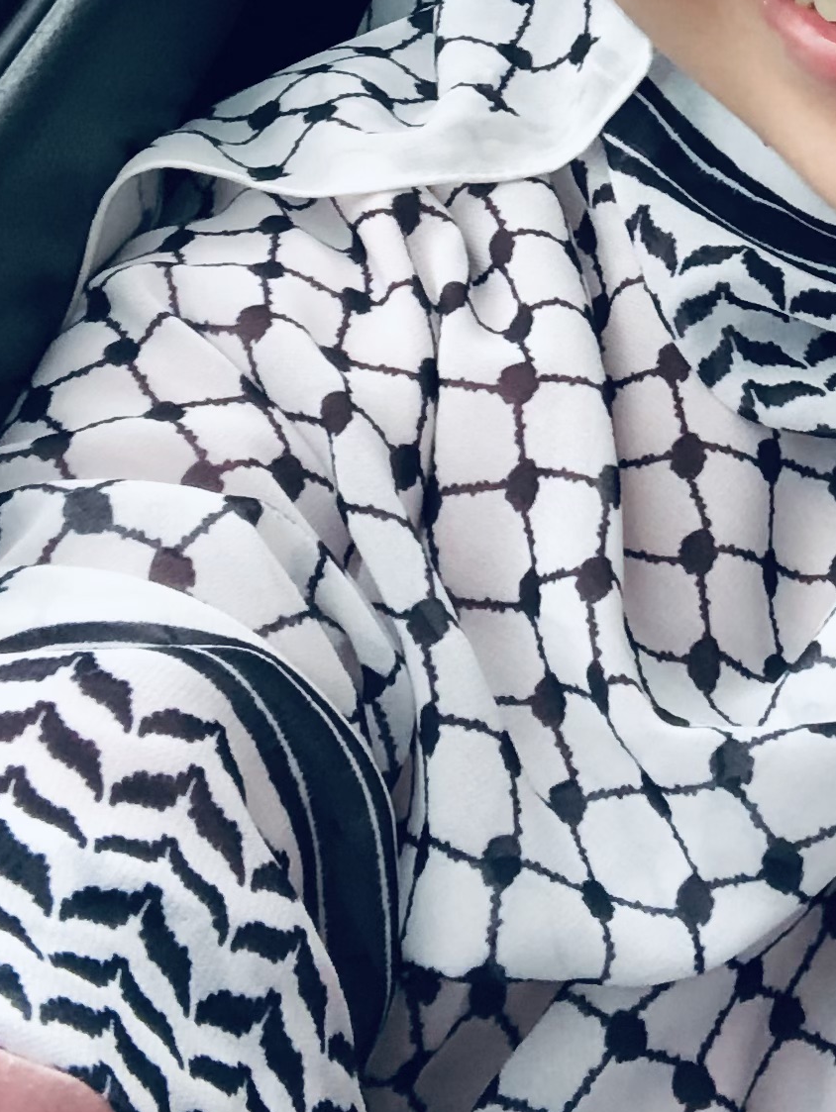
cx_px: 811
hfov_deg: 16.5
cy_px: -40
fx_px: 2830
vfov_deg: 21.3
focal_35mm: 88
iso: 100
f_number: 2.2
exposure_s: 1/120
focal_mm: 2.87
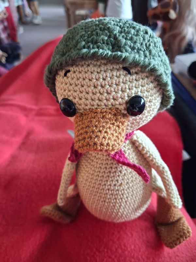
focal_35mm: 27
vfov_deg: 65.3
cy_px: 131
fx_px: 204
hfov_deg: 51.4
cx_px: 98
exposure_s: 1/50
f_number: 1.8
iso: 640
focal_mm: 4
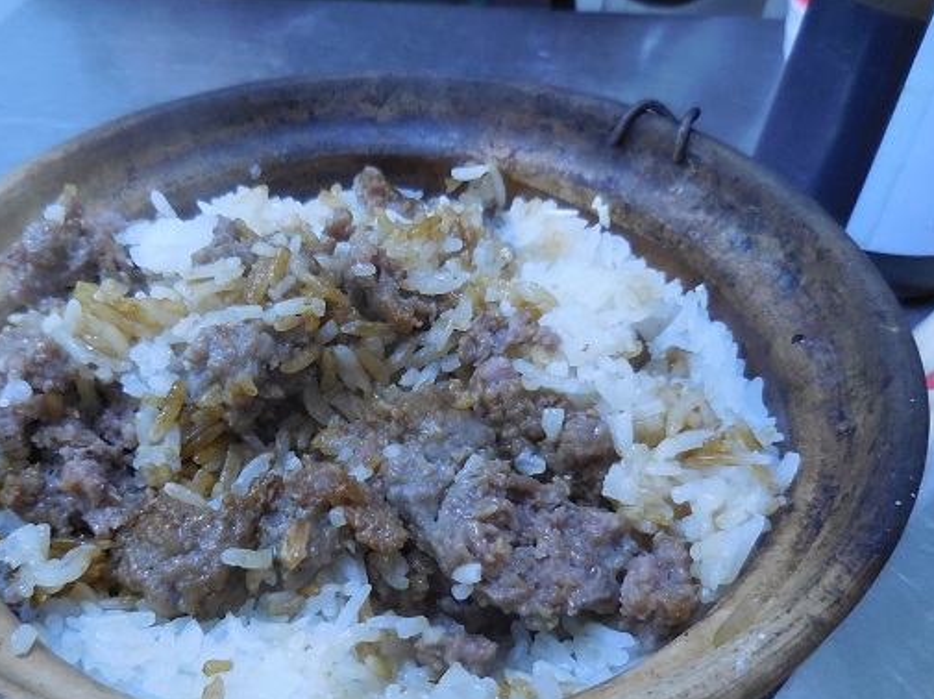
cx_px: 353
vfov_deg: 44.1
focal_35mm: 32
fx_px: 863
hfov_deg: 56.2
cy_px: 385
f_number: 3.3
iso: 360
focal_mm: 4.5
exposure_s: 1/30
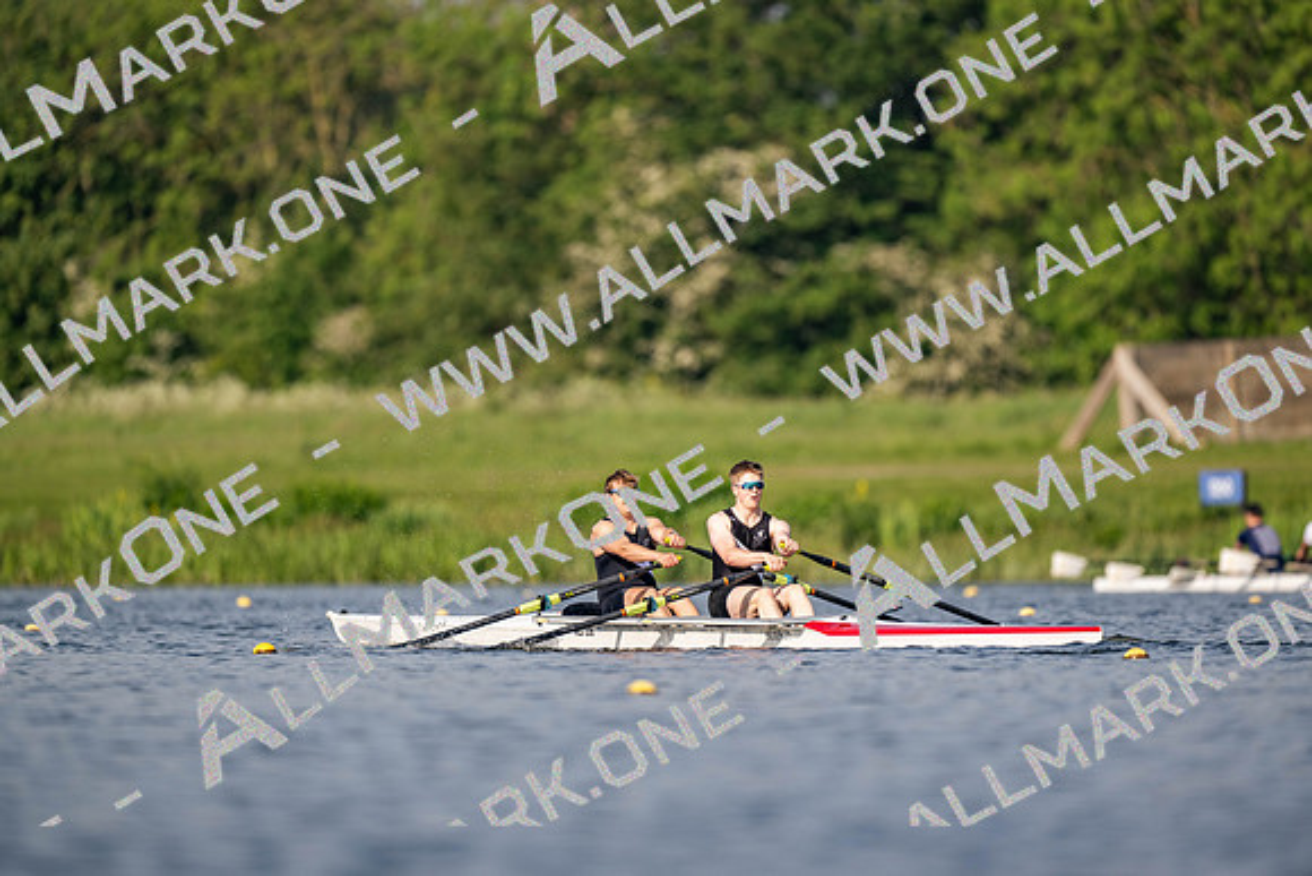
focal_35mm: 600
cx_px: 656
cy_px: 438
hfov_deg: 3.4
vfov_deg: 2.3
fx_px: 21871
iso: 250
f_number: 4
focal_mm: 600
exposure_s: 1/2500
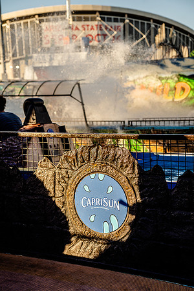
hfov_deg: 23.8
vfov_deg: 35.1
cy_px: 146
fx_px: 461
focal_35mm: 57
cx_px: 97
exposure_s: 1/500
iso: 160
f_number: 4
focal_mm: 57
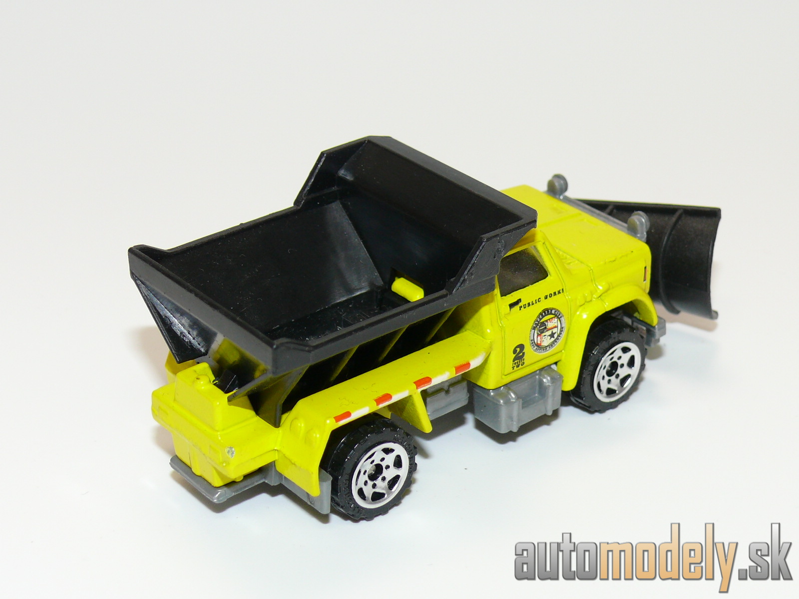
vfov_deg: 18.2
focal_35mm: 81
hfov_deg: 24.1
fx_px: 1870
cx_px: 400
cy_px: 300
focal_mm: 11.8
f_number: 4
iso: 100
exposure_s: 1/30
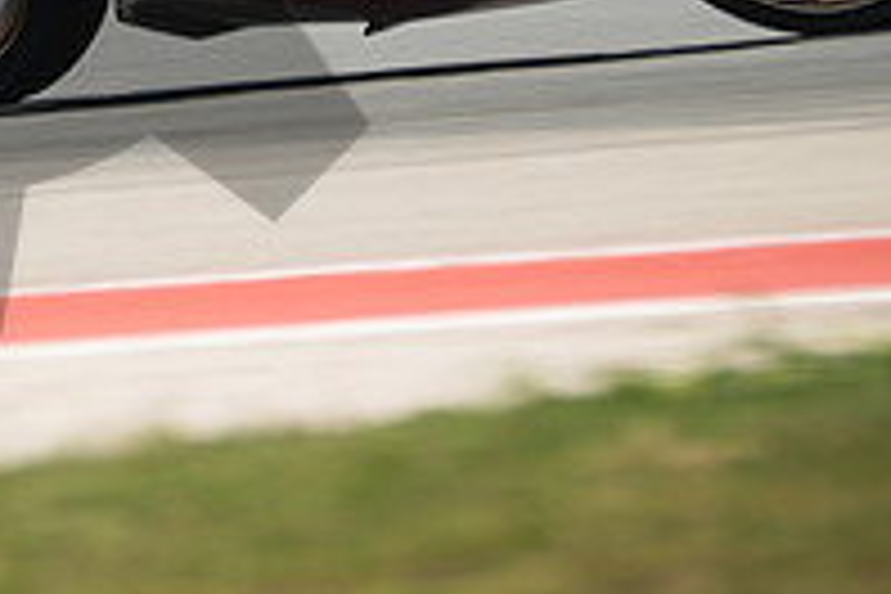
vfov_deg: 0.8
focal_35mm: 1762
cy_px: -214
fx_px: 43606
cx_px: -68
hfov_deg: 1.2
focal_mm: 400
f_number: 7.1
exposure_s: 1/250
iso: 160
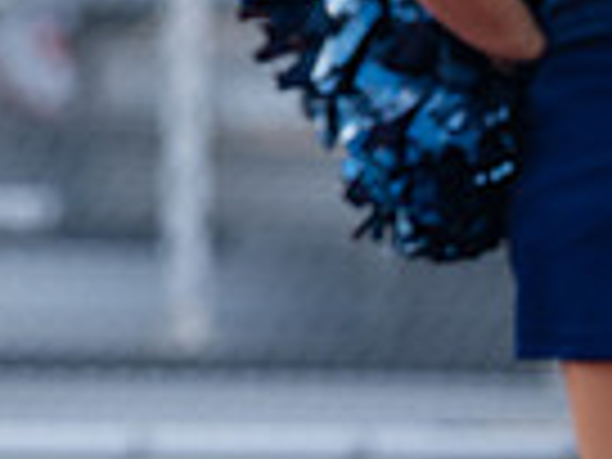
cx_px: -242
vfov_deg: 2.0
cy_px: -376
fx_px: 13242
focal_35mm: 749
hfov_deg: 2.6
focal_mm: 149
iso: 250
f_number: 2.8
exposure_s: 1/1250
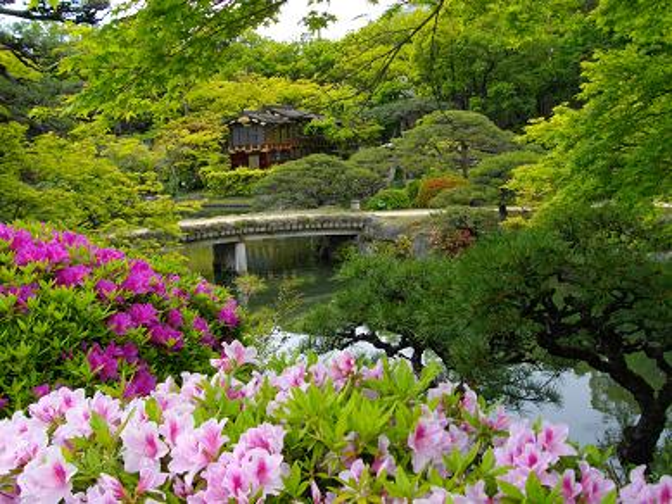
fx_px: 777
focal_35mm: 40
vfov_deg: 36.0
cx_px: 336
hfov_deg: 46.8
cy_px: 252
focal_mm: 7.1
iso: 100
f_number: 3.2
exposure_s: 1/500
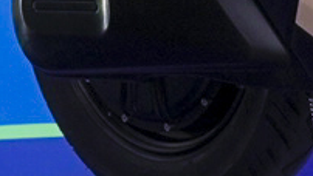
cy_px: -312
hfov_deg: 5.2
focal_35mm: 410
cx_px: 592
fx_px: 3406
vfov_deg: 2.9
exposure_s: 1/2000
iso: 250
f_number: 4.5
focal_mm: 33
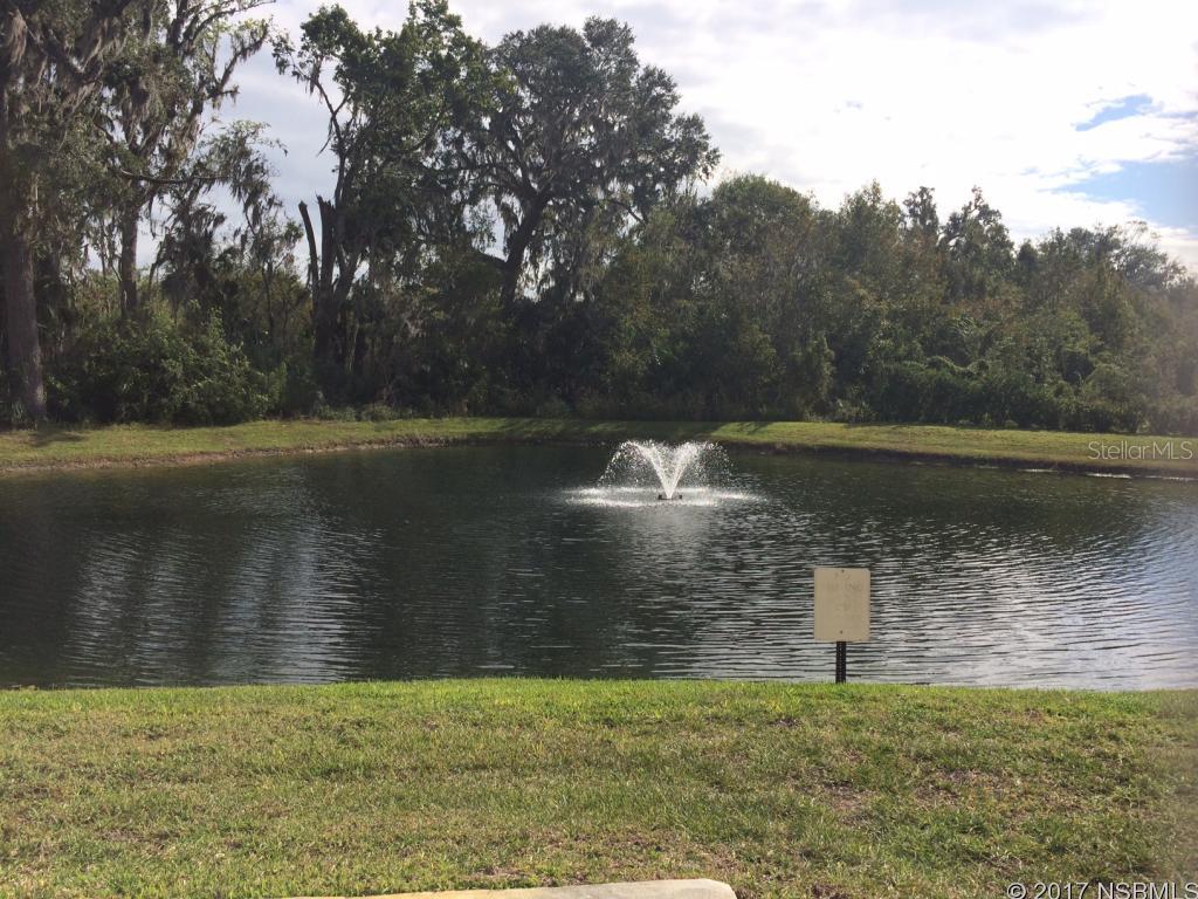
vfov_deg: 48.2
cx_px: 599
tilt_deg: -5.3
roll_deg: -0.5
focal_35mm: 29
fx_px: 1004
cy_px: 450
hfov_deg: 61.7
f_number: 2.2
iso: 32
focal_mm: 4.15
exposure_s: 1/2740
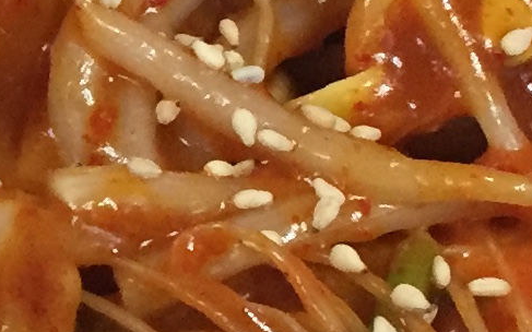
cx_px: -466
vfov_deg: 6.4
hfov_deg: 9.6
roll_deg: +0.4
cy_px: 230
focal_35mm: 206
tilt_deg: -42.4
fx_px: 2986
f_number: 2.2
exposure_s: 1/30
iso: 200
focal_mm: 4.15
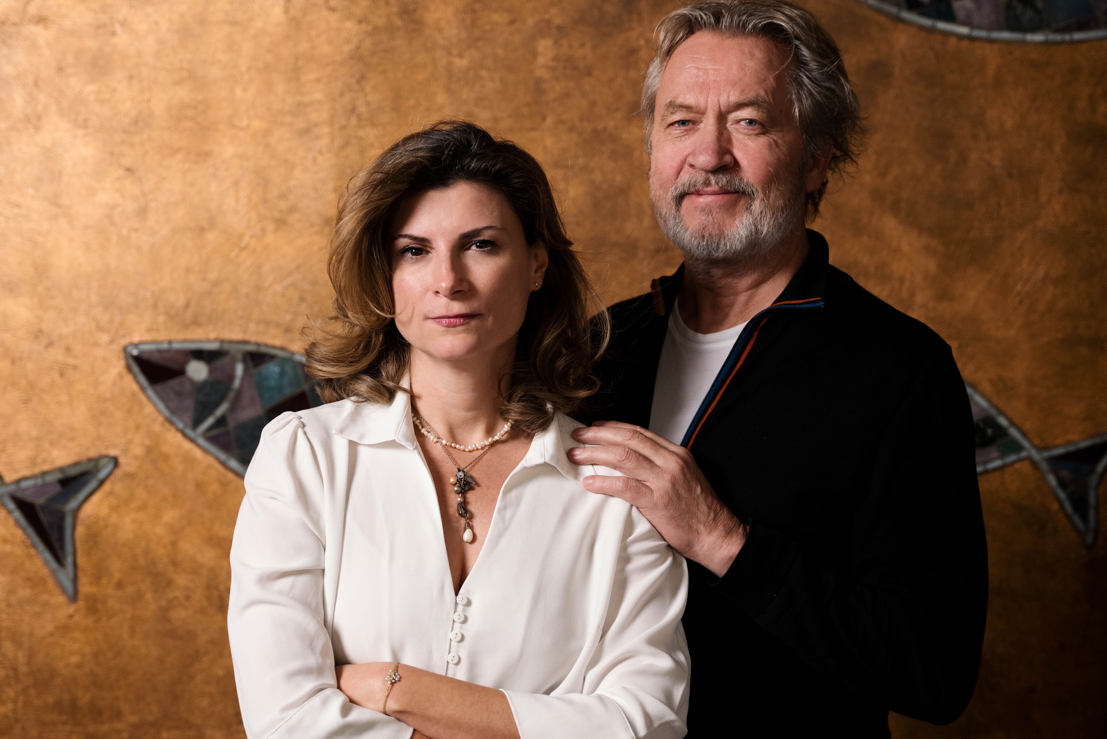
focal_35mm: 67
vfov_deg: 20.3
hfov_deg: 30.0
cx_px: 486
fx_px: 2061
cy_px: 419
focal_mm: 47
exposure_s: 1/160
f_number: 2.8
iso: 400
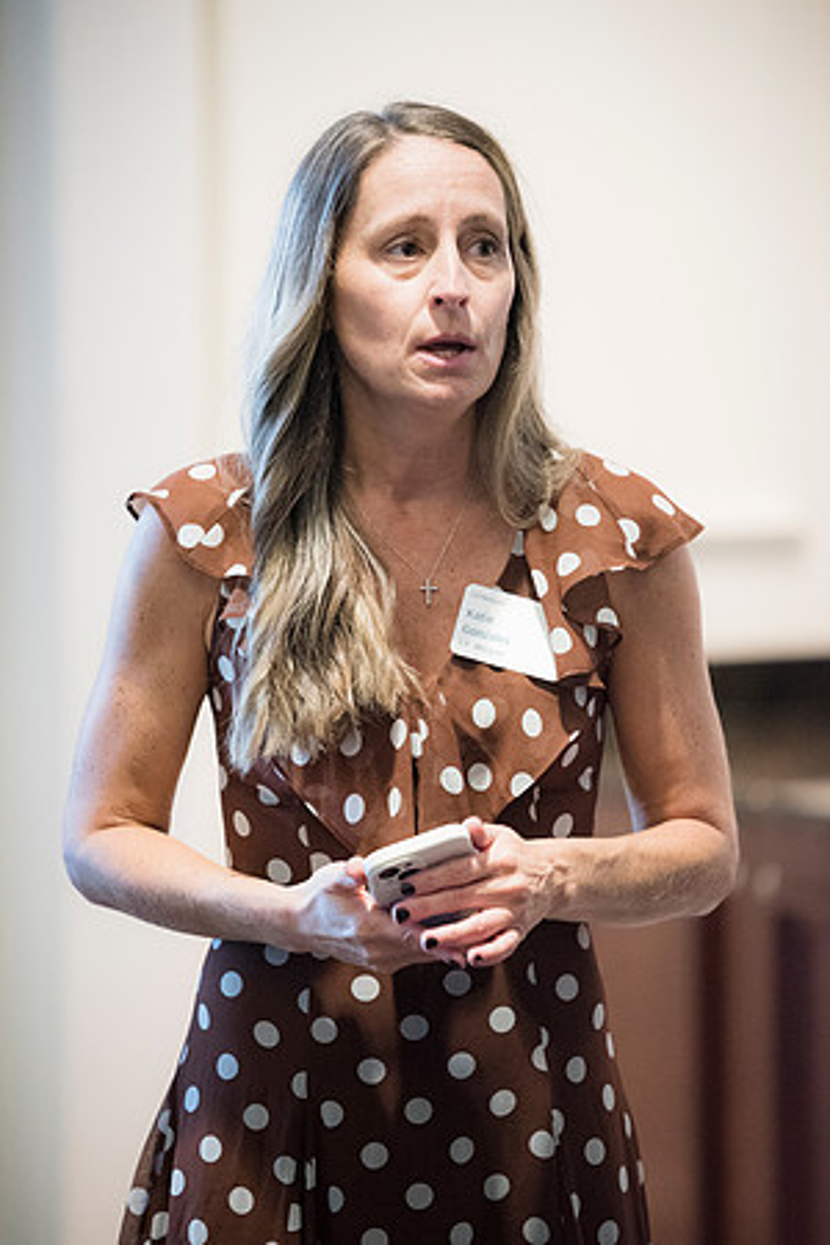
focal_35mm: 200
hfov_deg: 6.9
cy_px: 622
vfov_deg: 10.3
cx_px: 415
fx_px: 6916
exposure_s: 1/125
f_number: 2.8
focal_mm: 200
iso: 6400
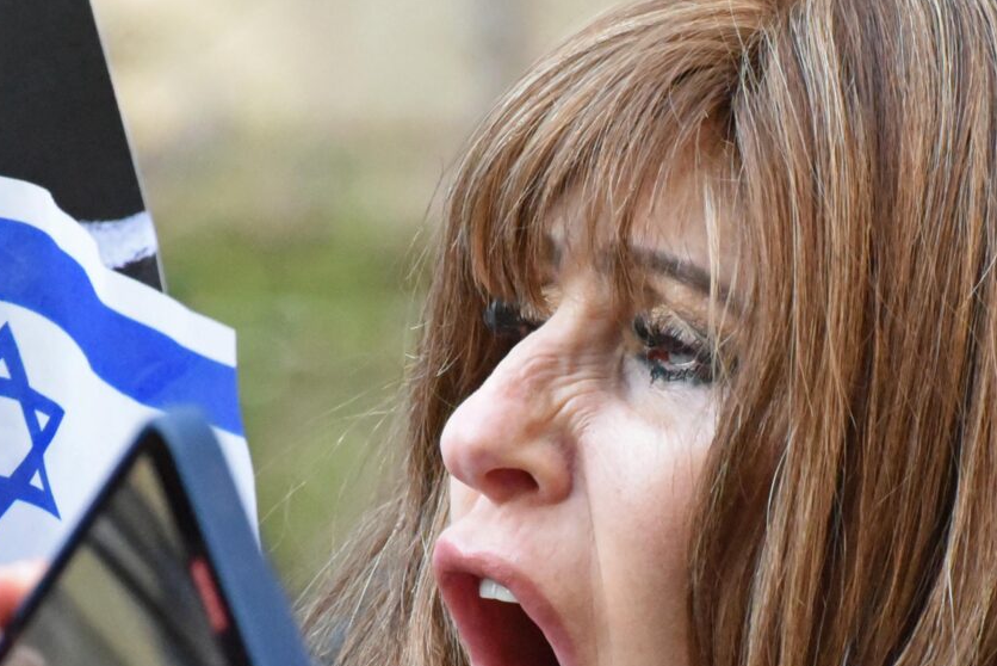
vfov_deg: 2.3
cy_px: 558
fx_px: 16538
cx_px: 596
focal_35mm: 597
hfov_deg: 3.5
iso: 10000
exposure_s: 1/640
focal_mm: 195
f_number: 9
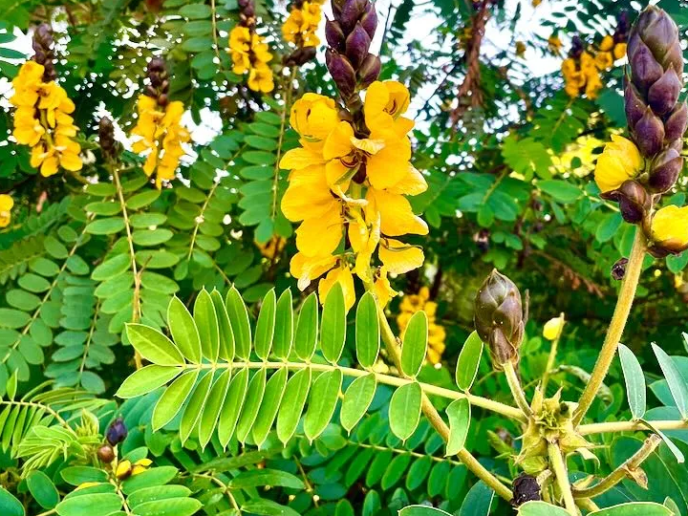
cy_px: 204
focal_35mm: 37
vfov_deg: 38.5
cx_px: 403
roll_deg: +1.0
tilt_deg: +8.7
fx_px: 735
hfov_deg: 49.9
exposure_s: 1/238
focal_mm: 4.2
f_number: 1.6
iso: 32
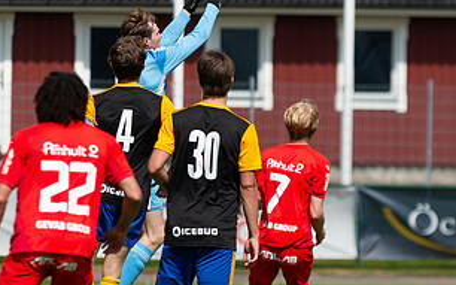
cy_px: 93
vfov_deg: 2.9
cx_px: 197
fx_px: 5640
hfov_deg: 4.6
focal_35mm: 454
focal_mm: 160
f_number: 3.2
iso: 100
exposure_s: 1/2000
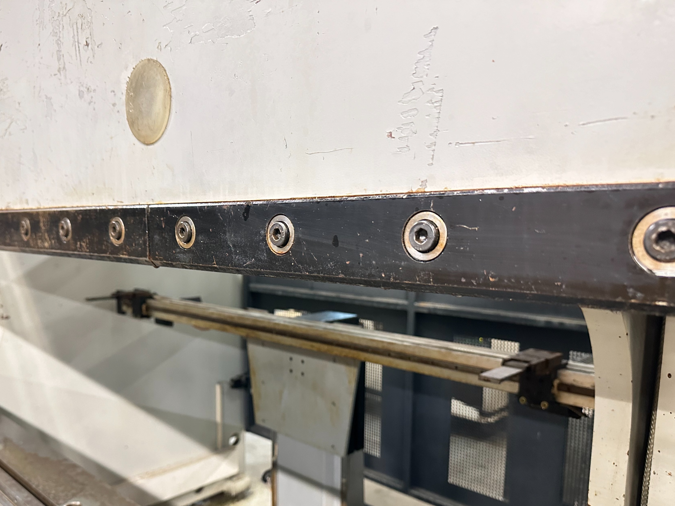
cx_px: 277
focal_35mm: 29
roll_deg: -0.5
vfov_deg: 47.9
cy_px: 304
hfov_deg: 61.2
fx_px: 566
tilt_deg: -8.1
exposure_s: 1/33
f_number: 1.78
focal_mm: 6.86
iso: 640
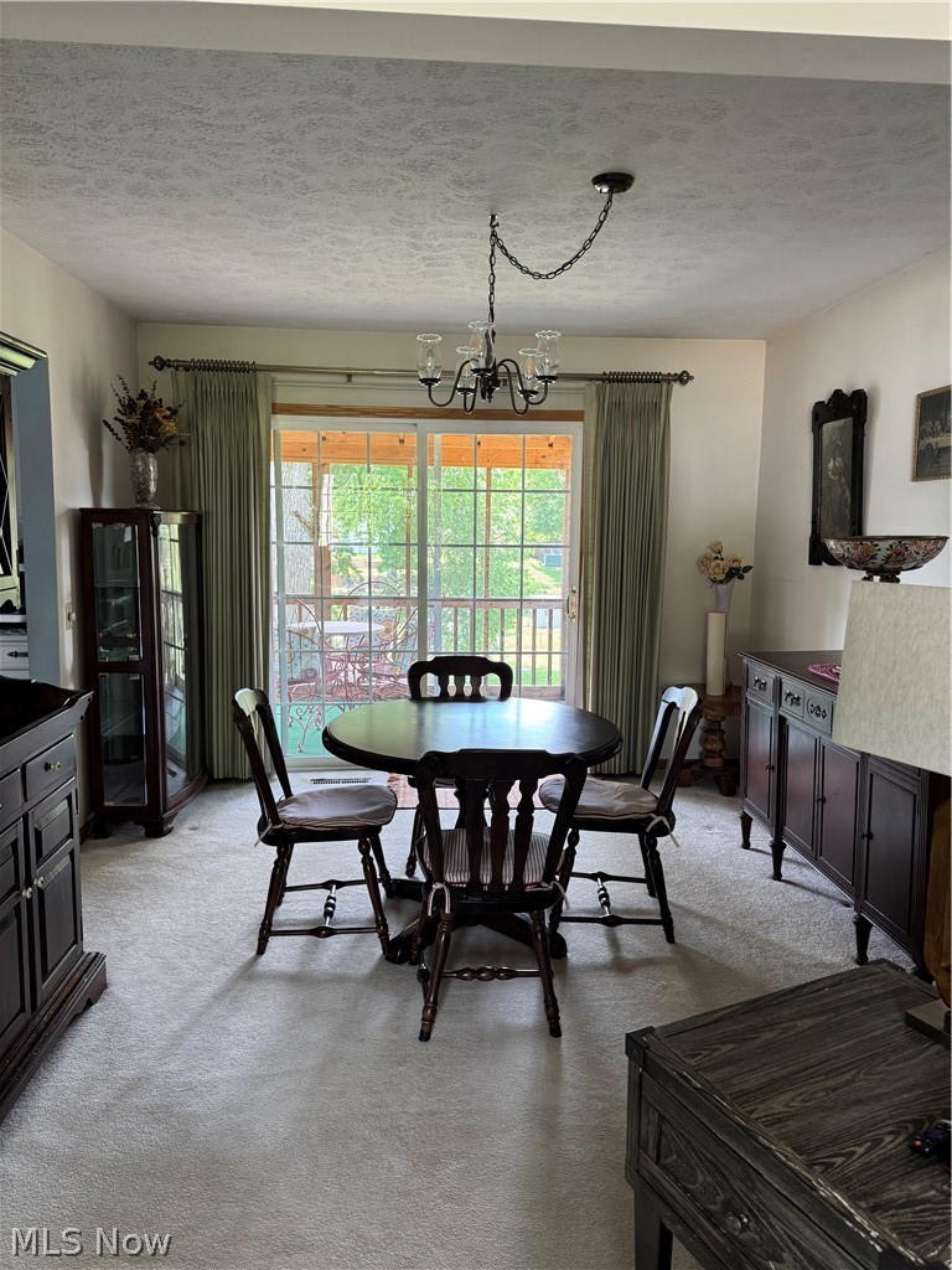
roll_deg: -0.9
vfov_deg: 71.6
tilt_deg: -6.7
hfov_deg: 56.8
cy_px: 635
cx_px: 476
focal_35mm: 24
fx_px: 880
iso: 250
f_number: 1.78
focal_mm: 6.76
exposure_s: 1/60
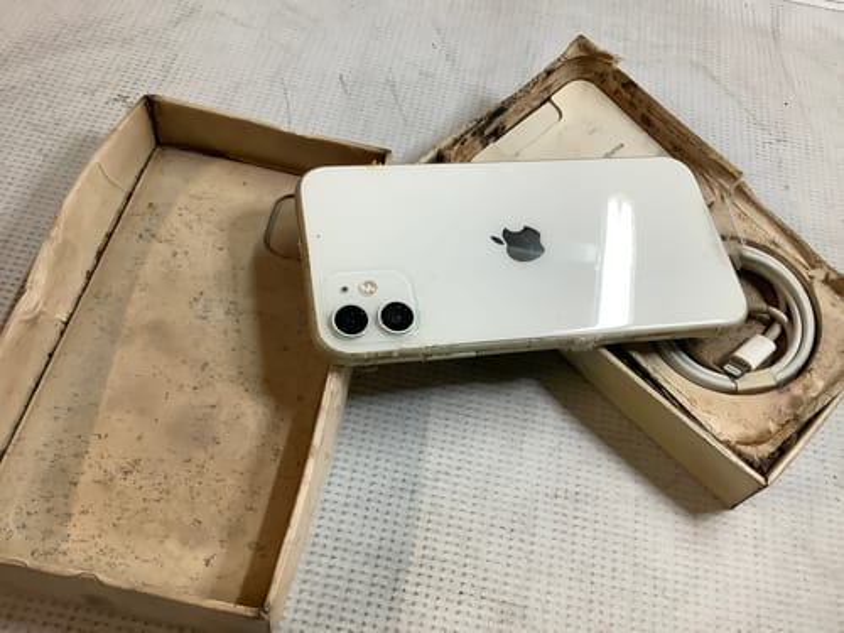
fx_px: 756
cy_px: 316
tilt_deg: -57.0
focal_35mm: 31
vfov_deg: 45.4
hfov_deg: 58.4
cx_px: 422
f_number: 2.4
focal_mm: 3.3
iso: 100
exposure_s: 1/50
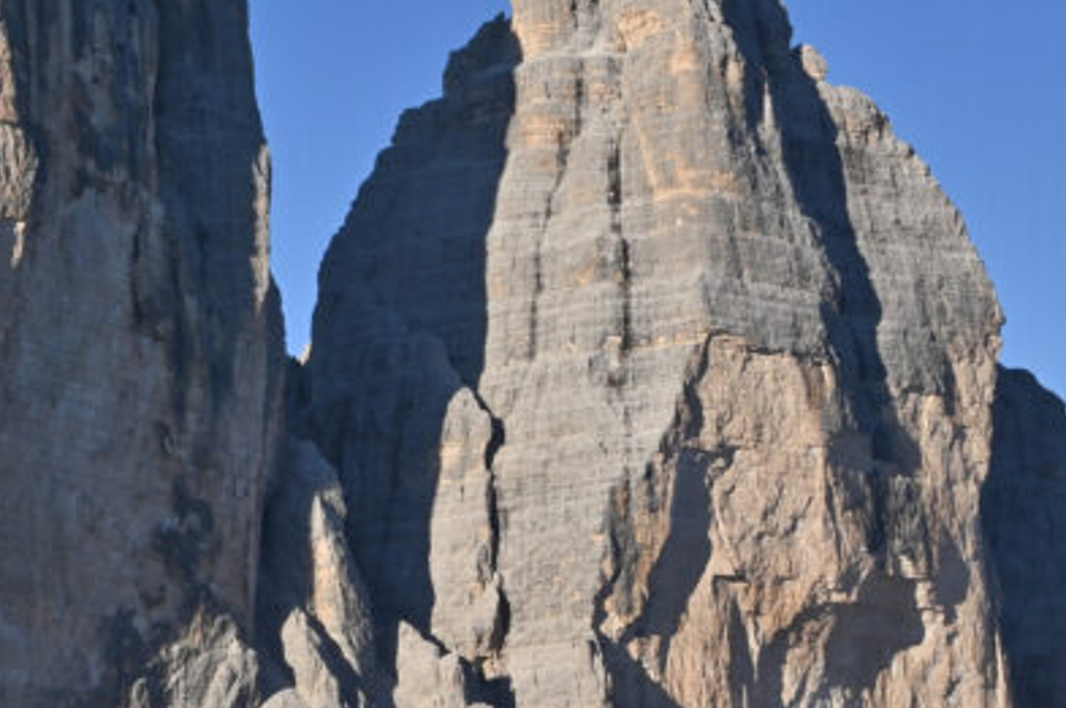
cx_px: 73
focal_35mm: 99
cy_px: 270
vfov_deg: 13.8
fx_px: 2928
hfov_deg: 20.2
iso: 250
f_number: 16
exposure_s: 1/250
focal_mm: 38
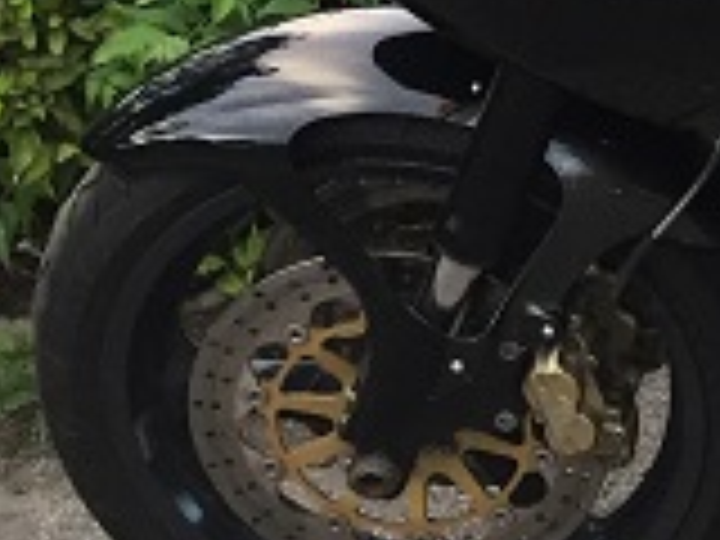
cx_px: 1395
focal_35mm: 128
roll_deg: -0.8
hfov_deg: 13.4
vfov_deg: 11.4
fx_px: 2662
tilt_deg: -12.7
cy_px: -65
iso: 50
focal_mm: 4.15
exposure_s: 1/30
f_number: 2.2
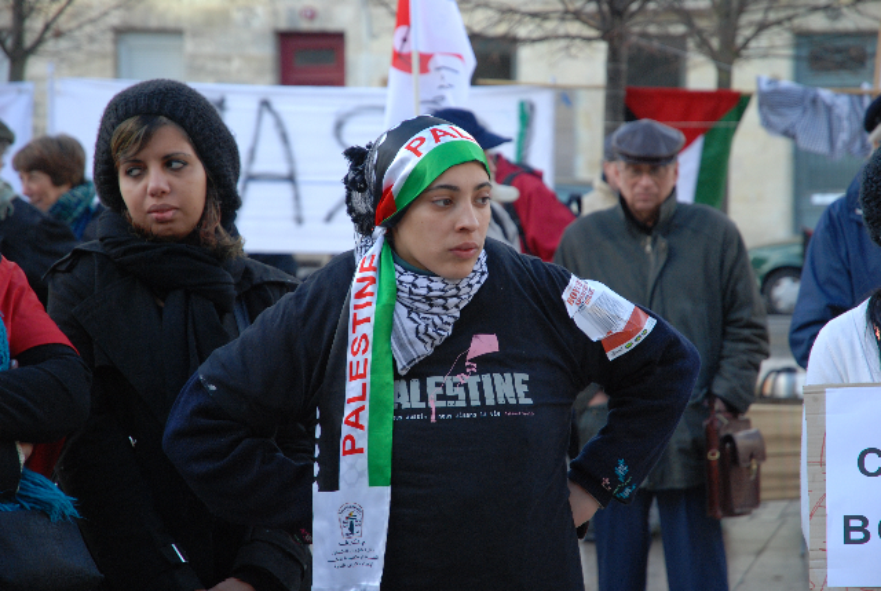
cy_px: 296
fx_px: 3125
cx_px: 440
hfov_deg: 16.0
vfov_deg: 10.8
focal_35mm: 128
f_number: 5.6
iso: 400
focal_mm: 85
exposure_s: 1/125
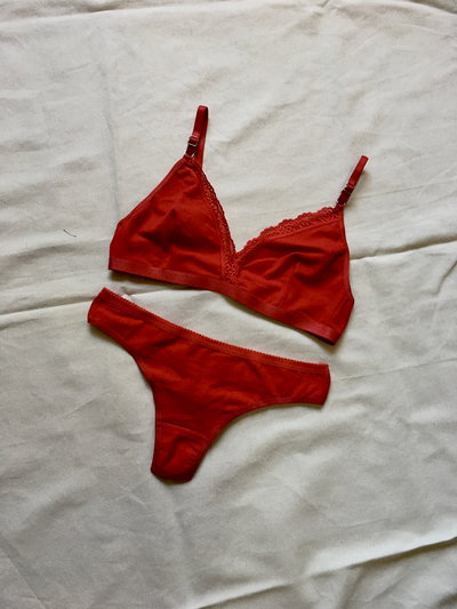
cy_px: 304
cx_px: 228
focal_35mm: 29
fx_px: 510
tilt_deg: -80.6
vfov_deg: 61.6
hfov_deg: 48.2
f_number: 2.2
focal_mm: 4.15
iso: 64
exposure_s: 1/33
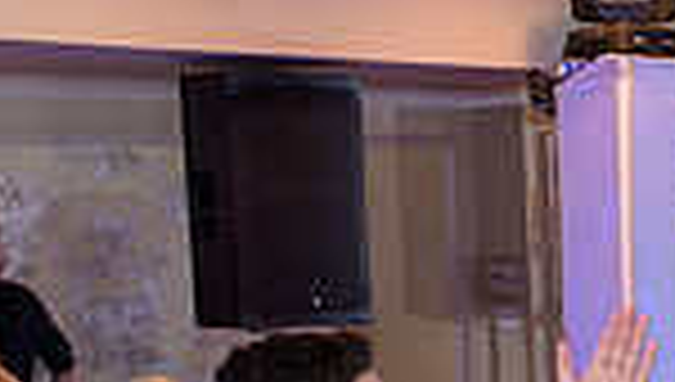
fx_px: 1739
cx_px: 788
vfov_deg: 12.1
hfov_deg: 20.7
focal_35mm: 97
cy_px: 537
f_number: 3.2
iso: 1600
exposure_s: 1/125
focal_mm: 24
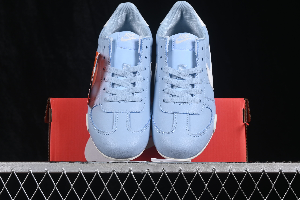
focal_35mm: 75
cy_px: 100
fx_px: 625
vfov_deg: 18.2
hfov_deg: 27.0
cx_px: 150
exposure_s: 1/80
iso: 160
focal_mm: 50
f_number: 8
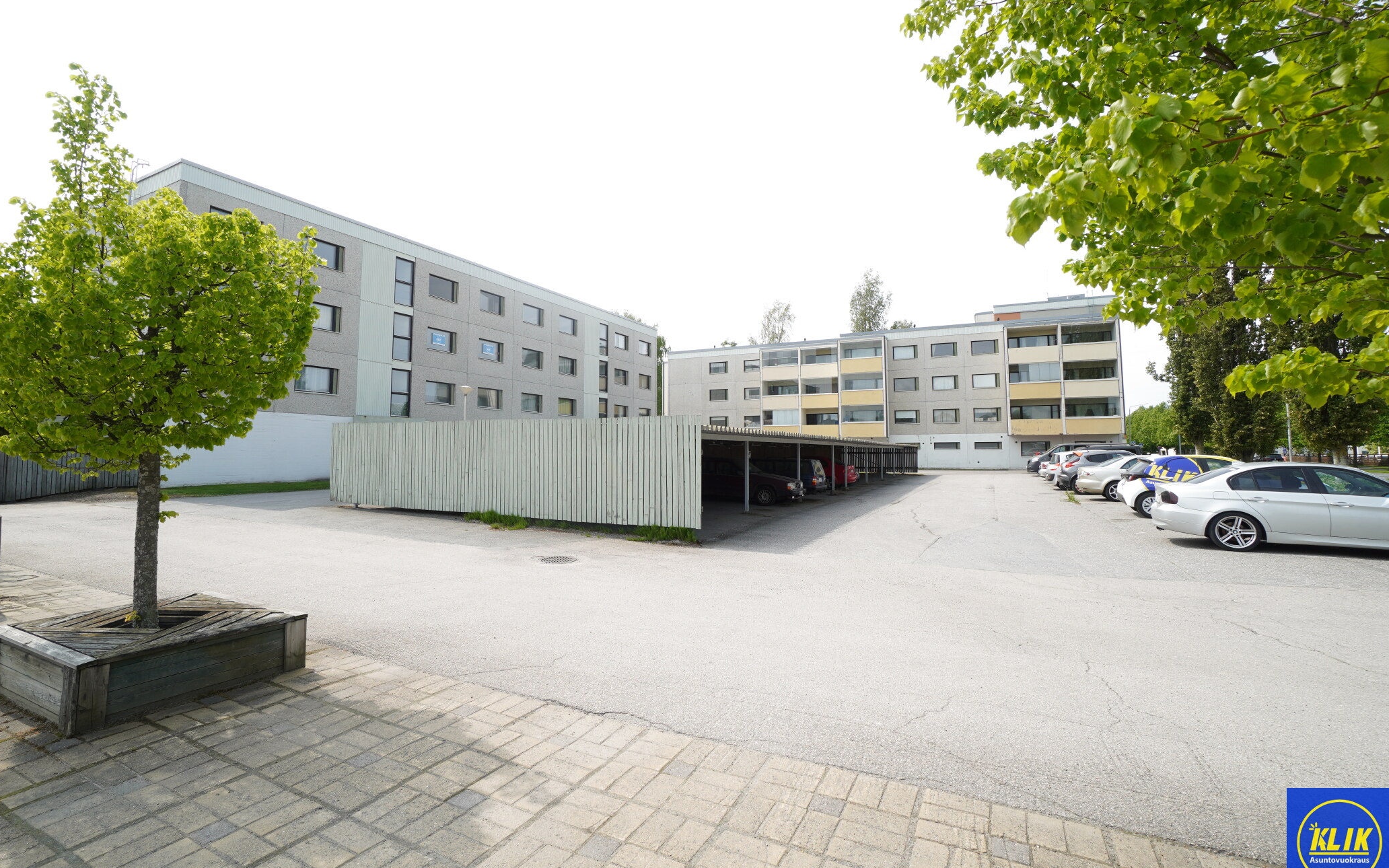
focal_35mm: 16
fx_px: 606
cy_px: 411
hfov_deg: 97.8
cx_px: 666
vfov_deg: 71.2
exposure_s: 1/160
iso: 100
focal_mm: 10
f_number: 8
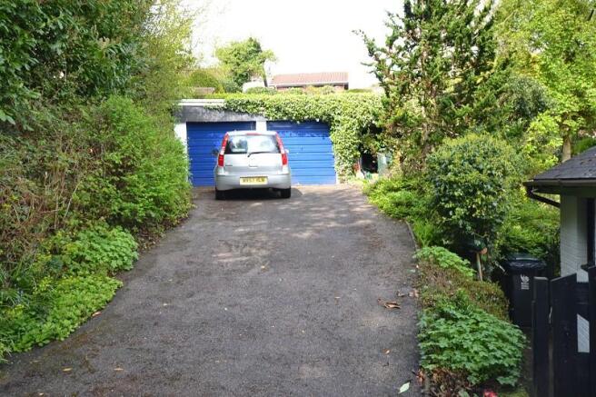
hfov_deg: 61.9
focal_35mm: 30
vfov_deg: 43.6
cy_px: 198
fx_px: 497
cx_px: 298
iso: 220
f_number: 5.6
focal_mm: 20
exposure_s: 1/125
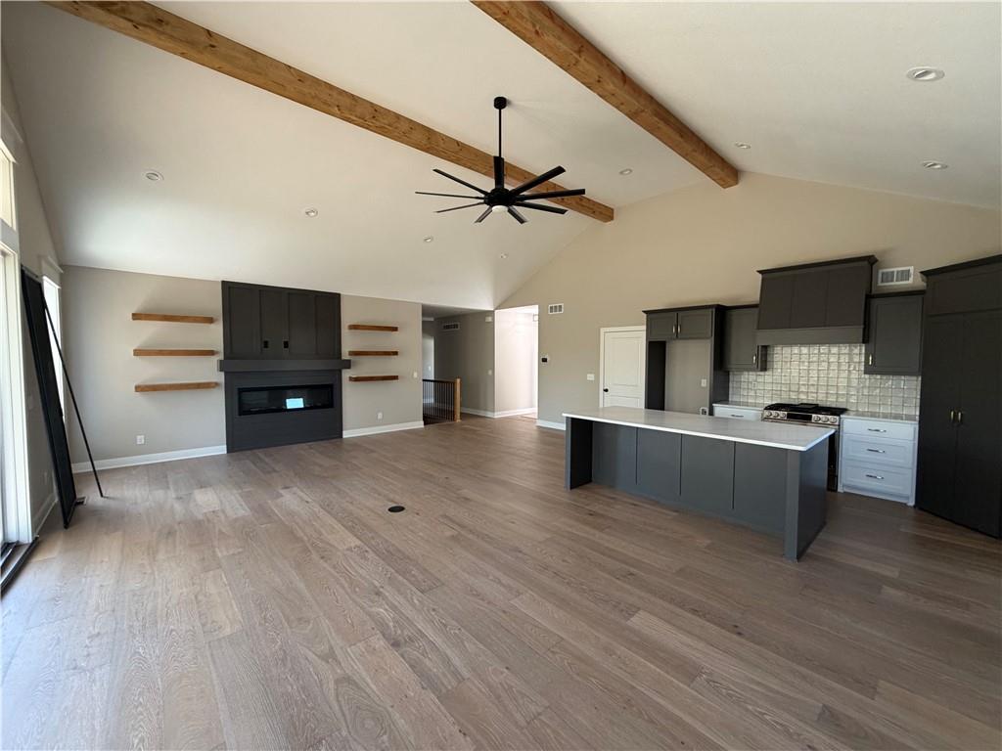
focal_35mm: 14
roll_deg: +0.4
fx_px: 405
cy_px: 376
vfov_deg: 85.7
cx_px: 501
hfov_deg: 102.1
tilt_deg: -2.0
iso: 250
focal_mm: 2.22
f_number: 2.2
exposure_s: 1/121
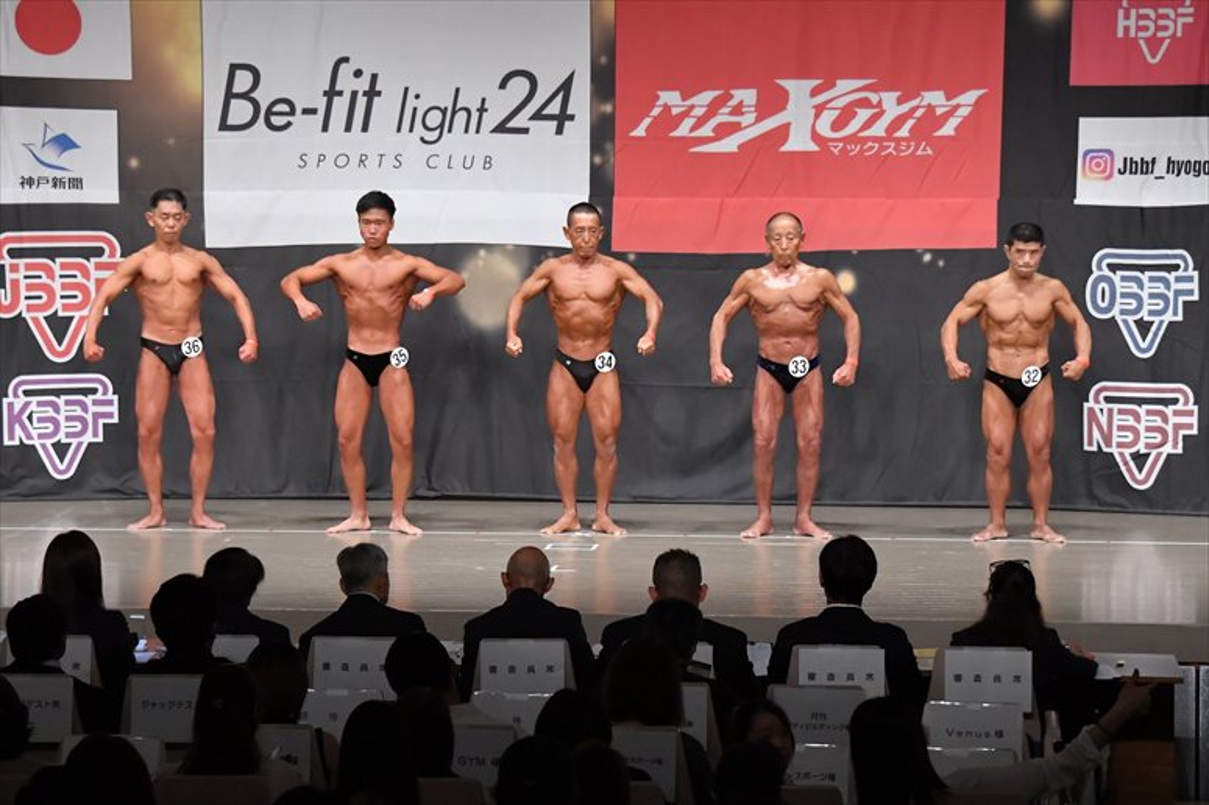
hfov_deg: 18.9
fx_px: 3625
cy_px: 402
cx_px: 604
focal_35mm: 108
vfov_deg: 12.7
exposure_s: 1/400
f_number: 5.6
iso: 6400
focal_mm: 72
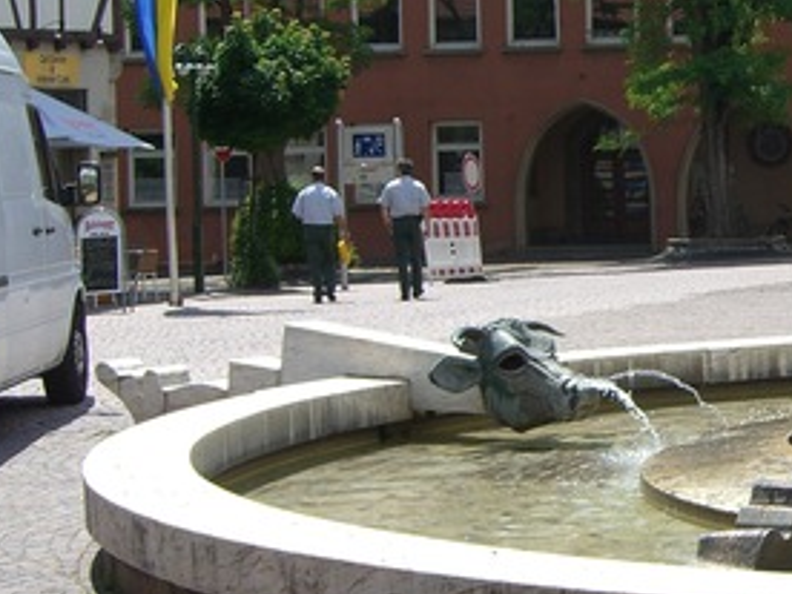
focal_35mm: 110
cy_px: 261
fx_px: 2517
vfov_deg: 13.5
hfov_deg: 17.4
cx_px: 832
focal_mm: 7.9
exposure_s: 1/500
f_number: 4
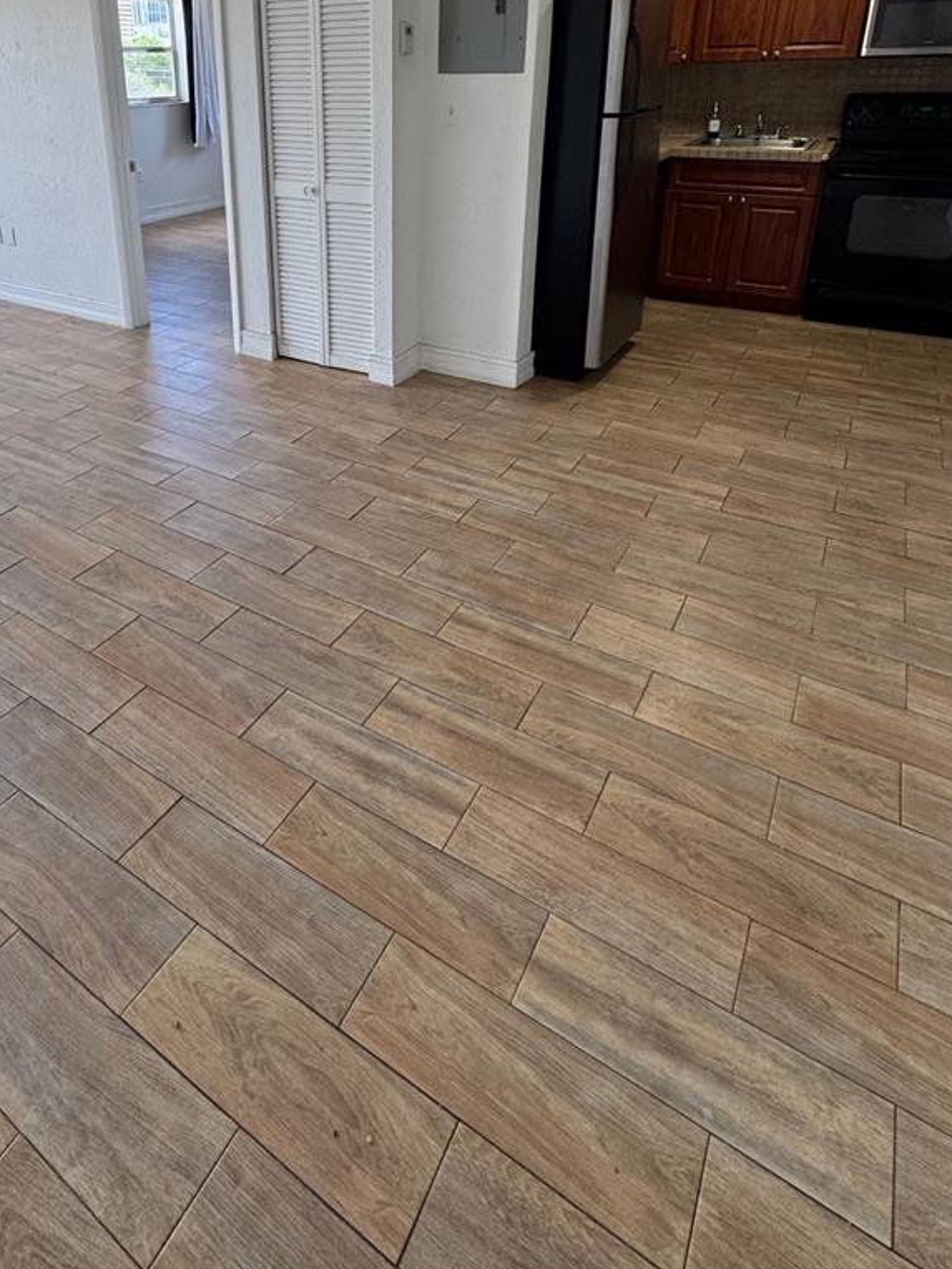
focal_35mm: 22
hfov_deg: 59.9
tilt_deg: -19.9
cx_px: 334
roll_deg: +2.2
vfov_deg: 72.5
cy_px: 362
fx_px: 807
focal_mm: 2.22
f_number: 2.2
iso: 125
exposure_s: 1/120
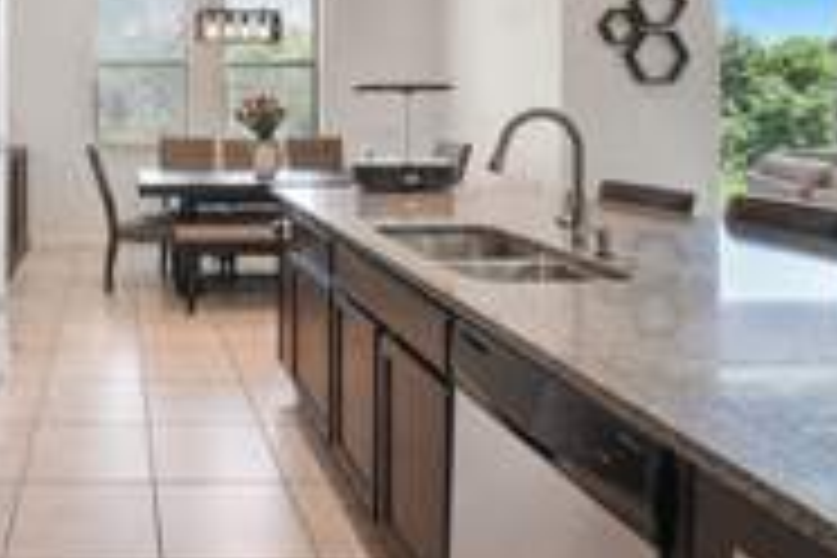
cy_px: 108
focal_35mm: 31
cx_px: 99
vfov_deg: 40.5
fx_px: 721
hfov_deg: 53.5
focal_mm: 12
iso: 400
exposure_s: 1/6
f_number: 7.1
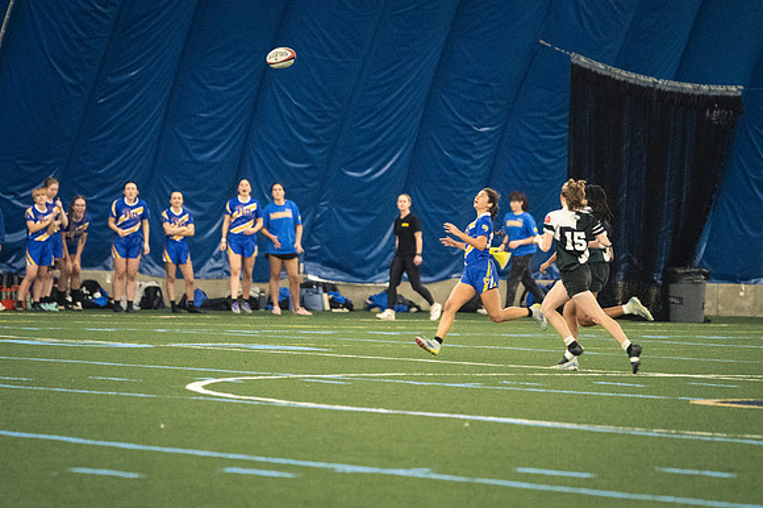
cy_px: 254
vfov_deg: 4.6
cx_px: 382
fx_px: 6354
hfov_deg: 6.9
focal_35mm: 300
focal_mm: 200
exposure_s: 1/500
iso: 12800
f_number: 2.8
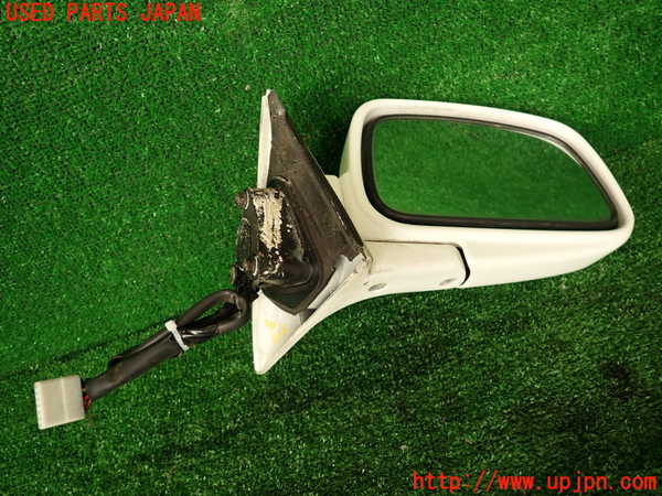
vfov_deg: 54.9
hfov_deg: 69.4
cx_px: 331
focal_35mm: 25
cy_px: 248
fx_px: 478
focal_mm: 4.5
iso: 100
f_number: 2
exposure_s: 1/100
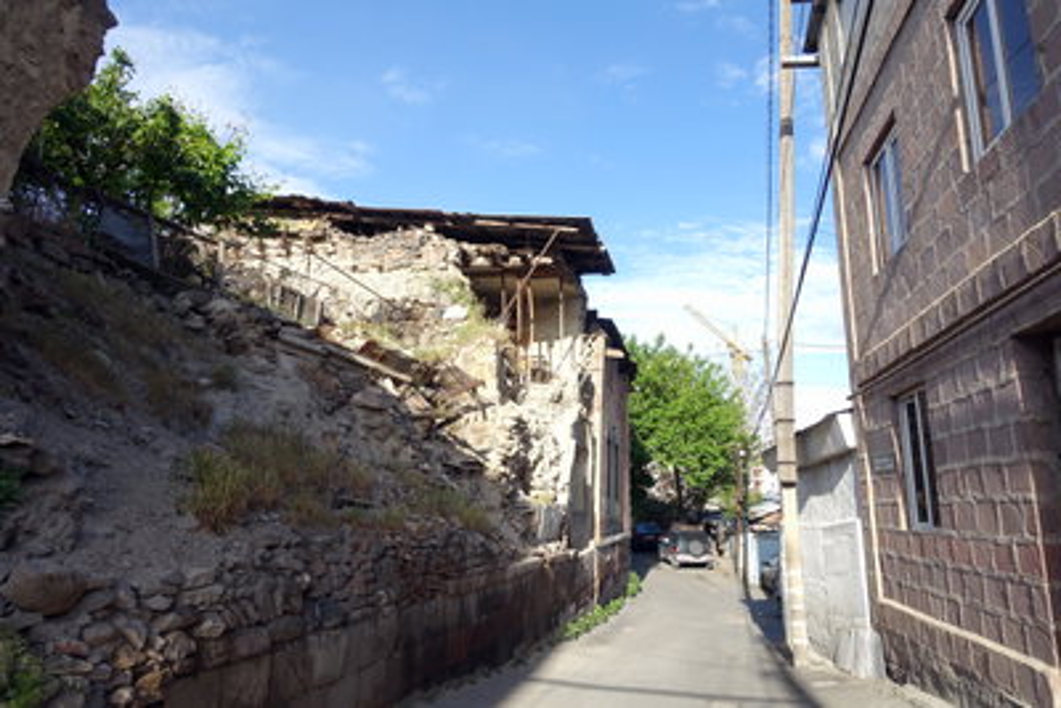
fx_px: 708
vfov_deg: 53.2
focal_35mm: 24
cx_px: 530
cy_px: 354
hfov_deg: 73.7
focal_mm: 8.8
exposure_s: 1/400
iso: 100
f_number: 4
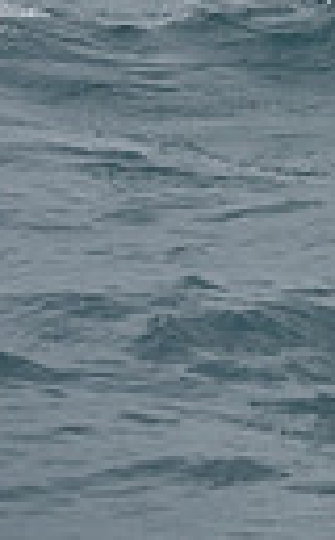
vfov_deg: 6.5
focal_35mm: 322
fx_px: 4730
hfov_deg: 3.9
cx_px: 1193
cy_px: -245
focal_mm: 70
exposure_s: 1/1000
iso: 250
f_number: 9
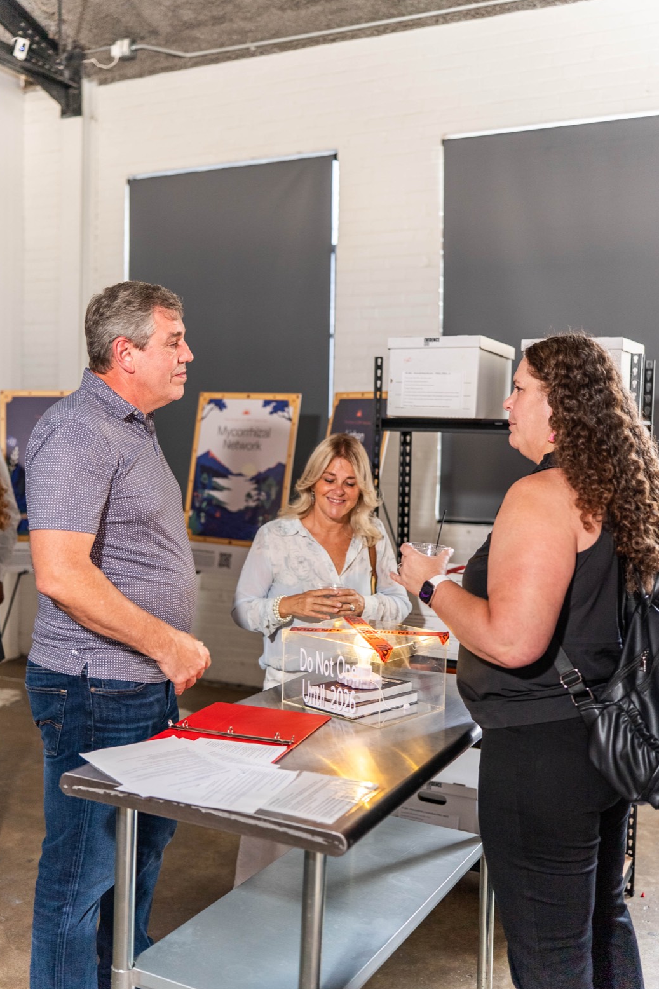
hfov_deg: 36.9
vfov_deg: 53.1
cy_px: 486
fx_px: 989
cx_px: 323
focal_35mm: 36
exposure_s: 1/125
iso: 250
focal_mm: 35
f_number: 2
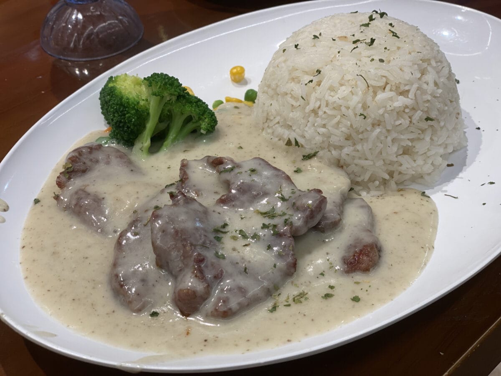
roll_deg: +2.1
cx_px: 250
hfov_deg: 36.8
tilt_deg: -38.9
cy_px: 188
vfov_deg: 28.0
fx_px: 753
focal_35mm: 52
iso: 80
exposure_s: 1/100
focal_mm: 6
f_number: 2
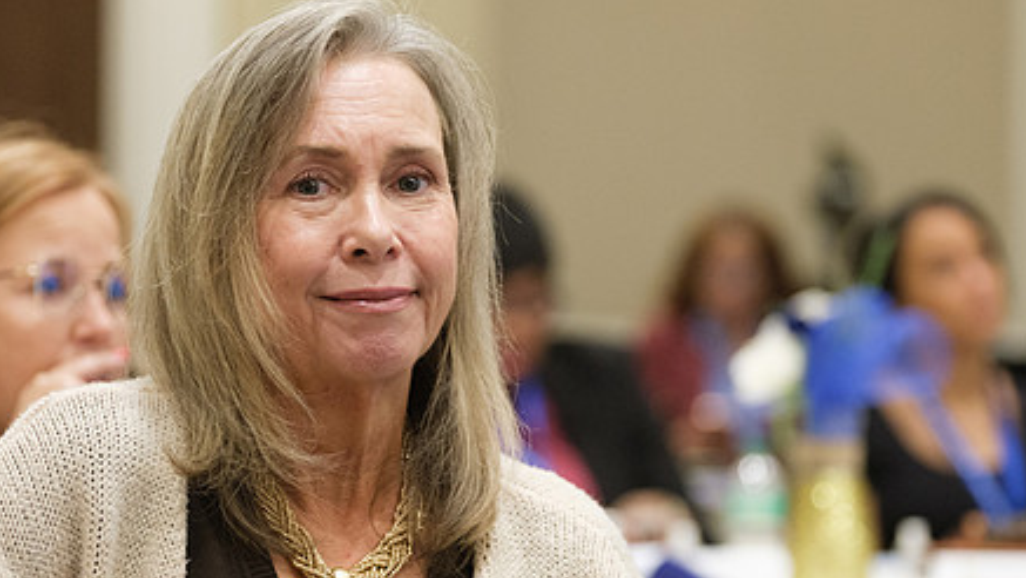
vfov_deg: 5.7
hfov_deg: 10.1
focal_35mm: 213
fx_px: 5796
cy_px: 337
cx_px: 519
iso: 3200
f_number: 2.8
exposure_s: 1/160
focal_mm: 102.2
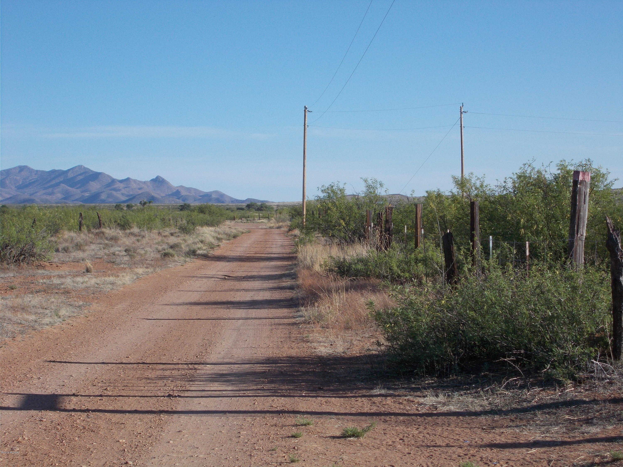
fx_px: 1368
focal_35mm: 76
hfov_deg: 25.7
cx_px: 312
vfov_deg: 19.4
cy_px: 234
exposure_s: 1/400
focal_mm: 13.5
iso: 80
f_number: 5.8
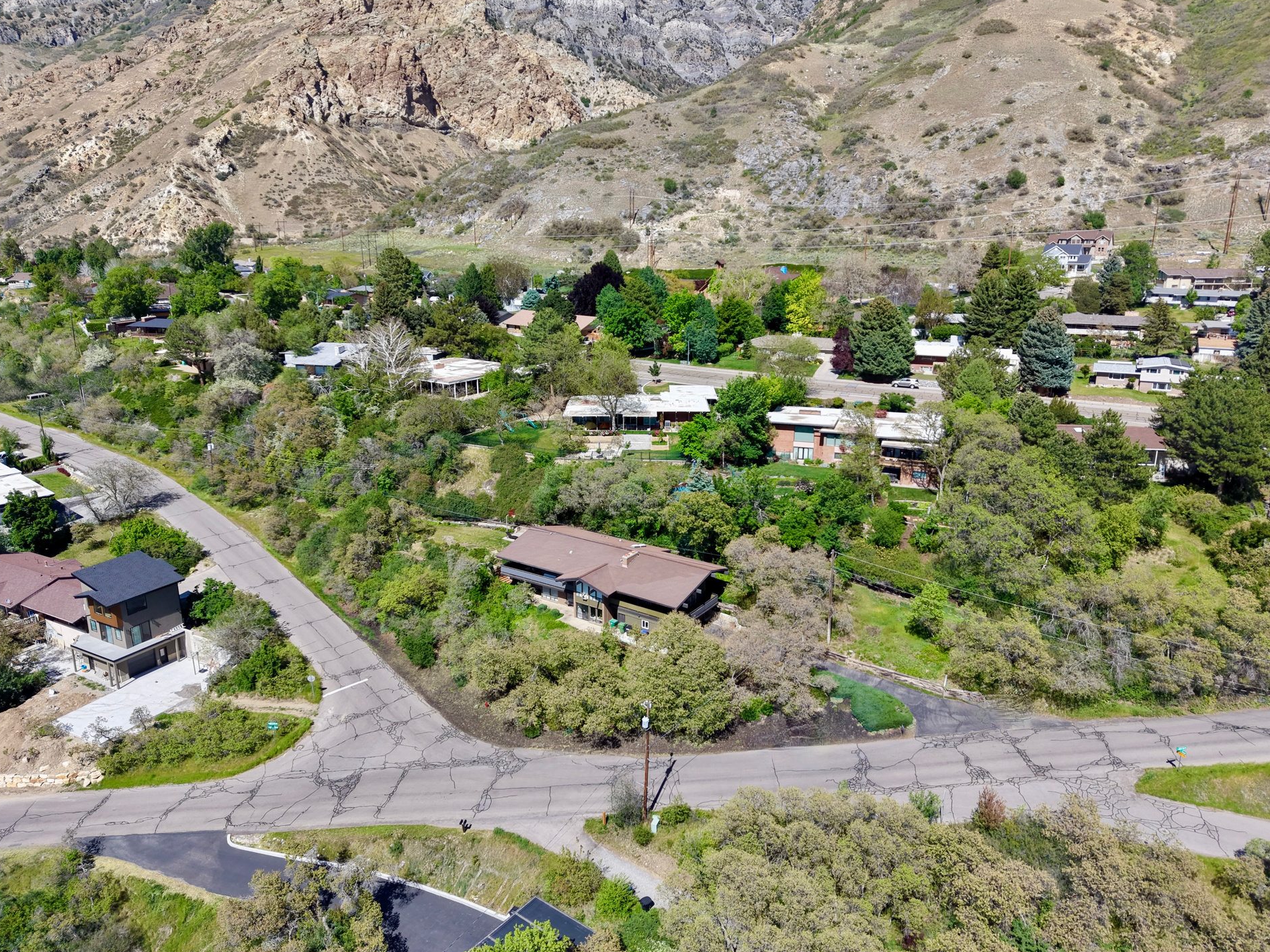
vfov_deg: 53.1
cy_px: 468
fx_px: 954
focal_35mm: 26
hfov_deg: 67.3
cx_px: 636
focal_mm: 8.67
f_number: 1.8
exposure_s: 1/5000
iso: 200
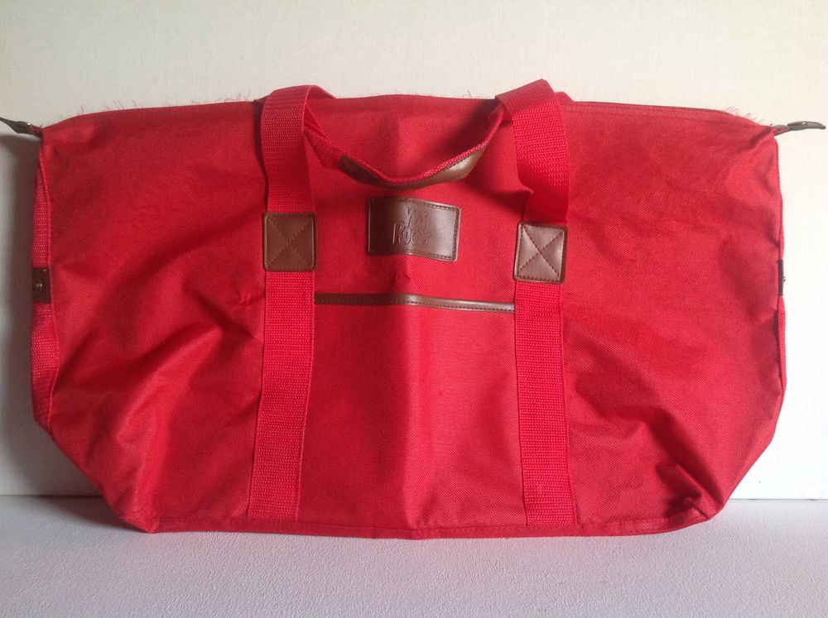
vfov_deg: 40.6
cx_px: 414
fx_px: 836
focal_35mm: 35
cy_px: 309
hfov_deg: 52.7
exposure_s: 1/15
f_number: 2.4
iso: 125
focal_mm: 4.28
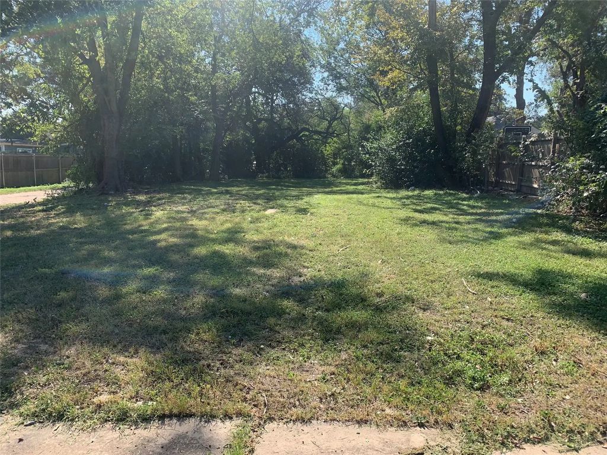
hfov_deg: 67.3
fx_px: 456
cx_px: 304
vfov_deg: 53.1
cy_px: 228
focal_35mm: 26
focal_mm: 4.25
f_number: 1.8
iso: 25
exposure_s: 1/954
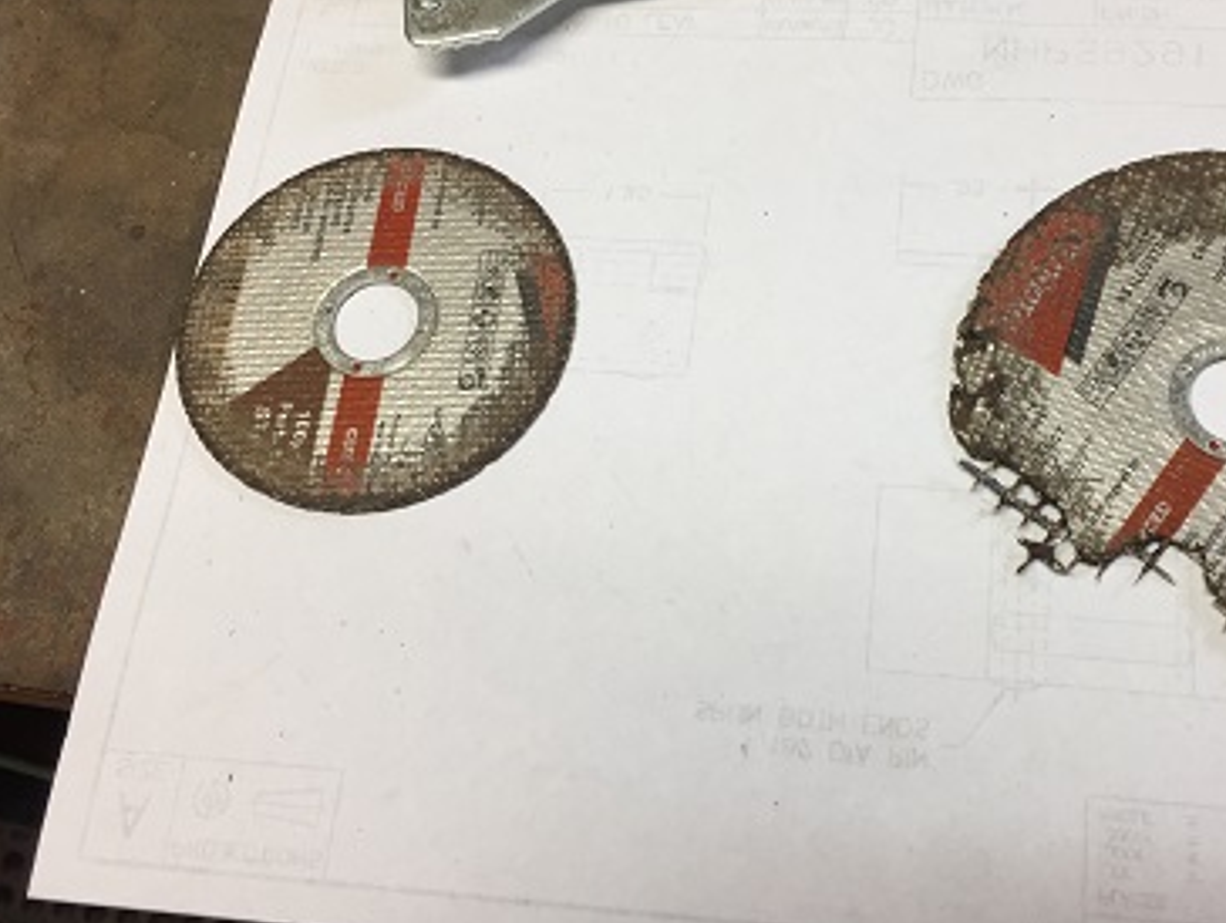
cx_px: 768
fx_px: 1383
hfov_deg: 47.4
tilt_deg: -67.7
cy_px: 421
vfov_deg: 36.9
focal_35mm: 39
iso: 40
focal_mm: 4.15
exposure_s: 1/50
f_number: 2.2
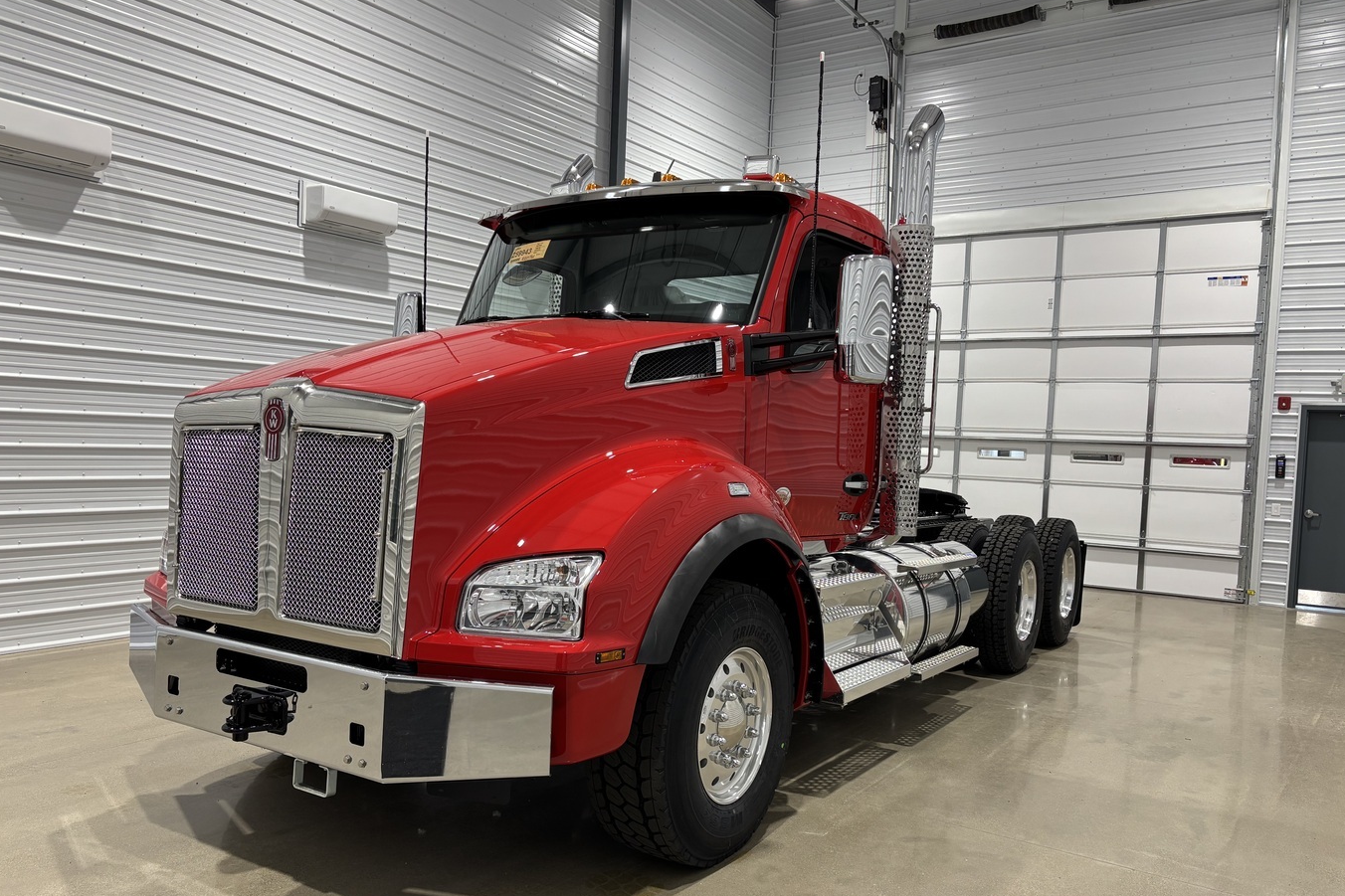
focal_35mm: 28
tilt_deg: -3.1
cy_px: 493
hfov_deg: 65.5
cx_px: 671
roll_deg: -2.2
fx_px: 1046
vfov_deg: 46.3
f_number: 1.6
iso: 80
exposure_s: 1/120
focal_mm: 5.96
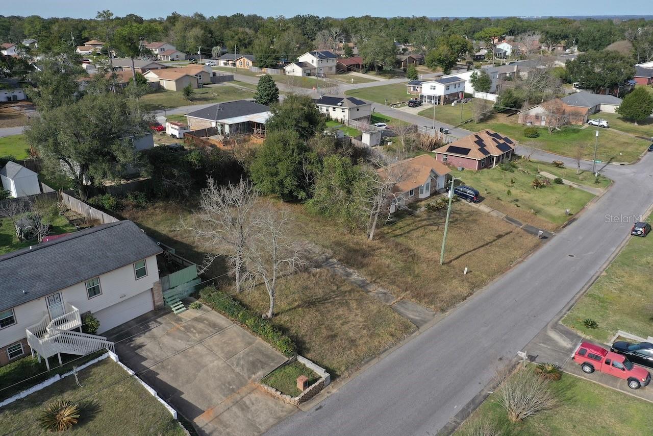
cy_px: 218
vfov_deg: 46.4
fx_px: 508
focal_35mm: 28
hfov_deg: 65.5
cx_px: 326
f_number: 5
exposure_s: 1/200
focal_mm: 10.26
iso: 100
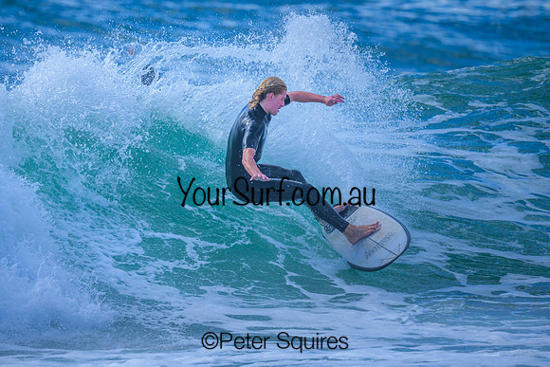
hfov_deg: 1.9
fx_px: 16794
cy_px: 136
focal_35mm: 1099
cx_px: 180
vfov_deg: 1.3
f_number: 6.3
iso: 360
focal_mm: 800
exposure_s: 1/2000
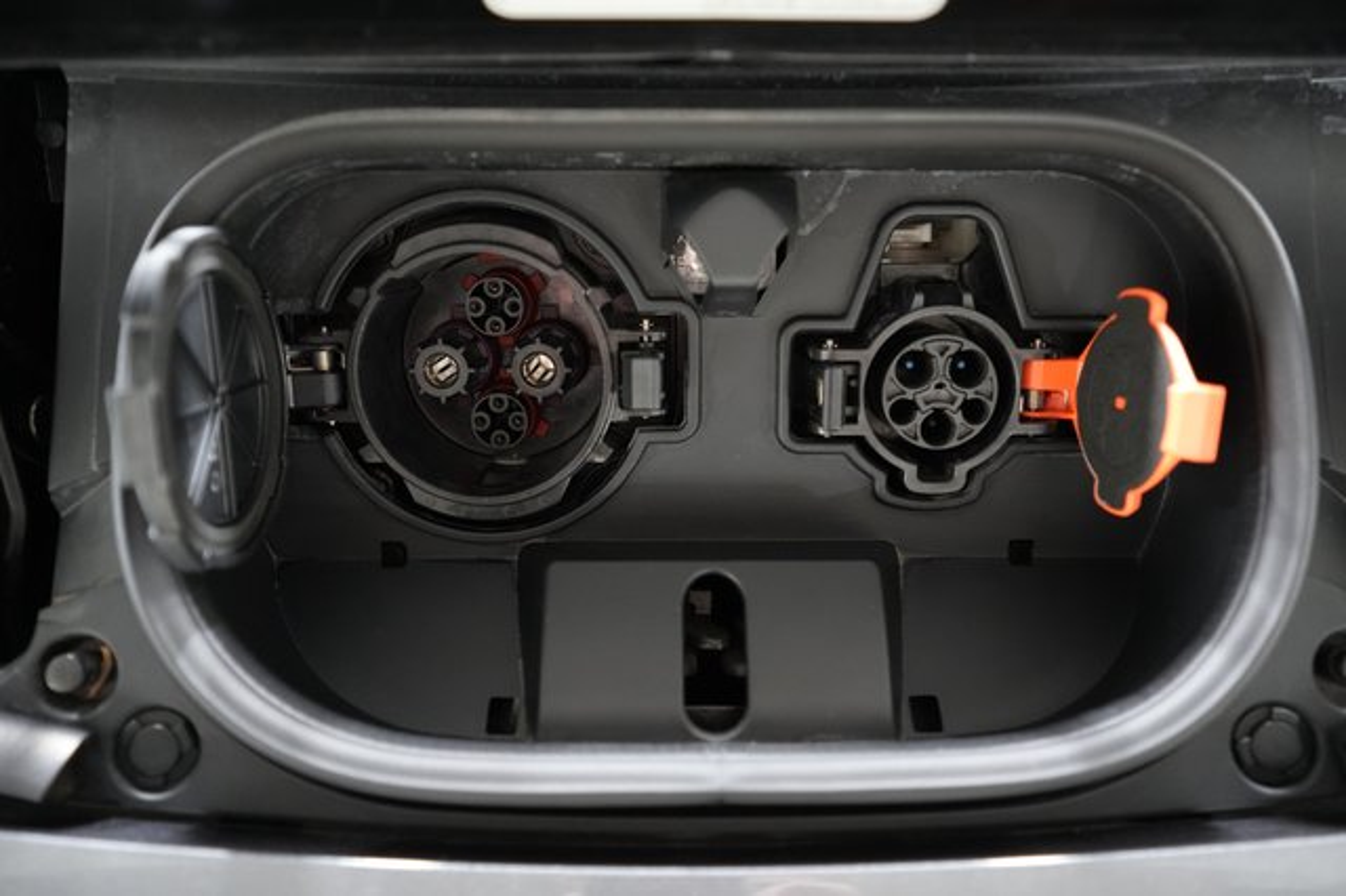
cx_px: 673
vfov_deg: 49.5
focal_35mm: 26
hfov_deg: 69.4
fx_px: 972
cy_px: 448
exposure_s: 1/30
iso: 6400
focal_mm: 26
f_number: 2.8
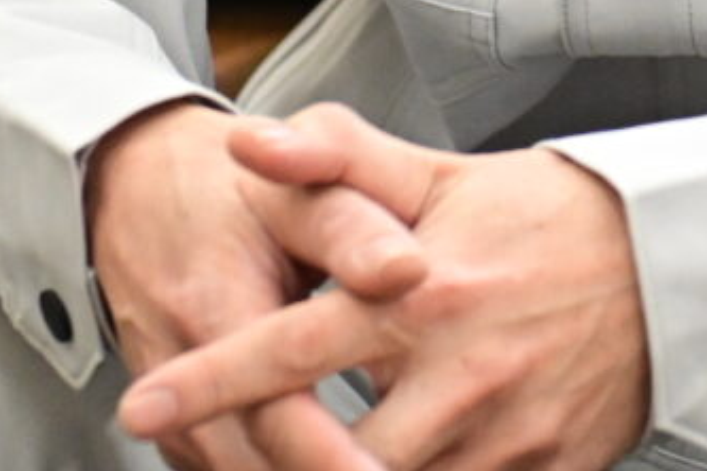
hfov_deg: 5.7
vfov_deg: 3.8
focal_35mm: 358
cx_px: 624
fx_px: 7030
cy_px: -683
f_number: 2.8
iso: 3200
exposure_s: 1/800
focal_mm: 62
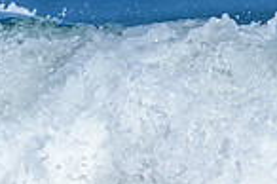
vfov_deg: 0.3
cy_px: 213
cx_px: 295
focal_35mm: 4374
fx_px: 33617
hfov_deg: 0.5
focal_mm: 800
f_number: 6.3
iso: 280
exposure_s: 1/2000
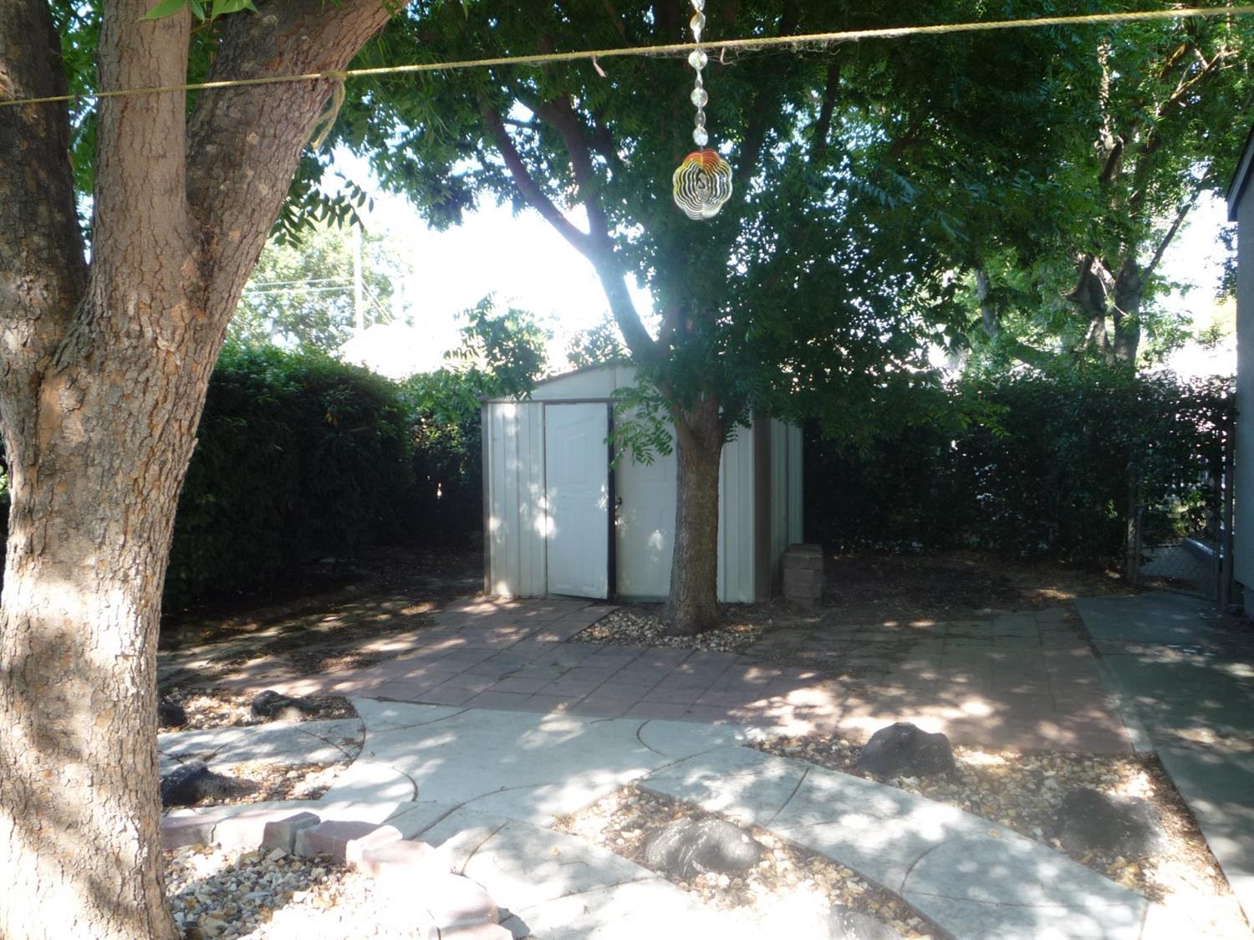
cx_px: 627
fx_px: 1086
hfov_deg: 60.0
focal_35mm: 30
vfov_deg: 46.8
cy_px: 470
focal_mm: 5.2
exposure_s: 1/60
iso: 100
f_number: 3.3
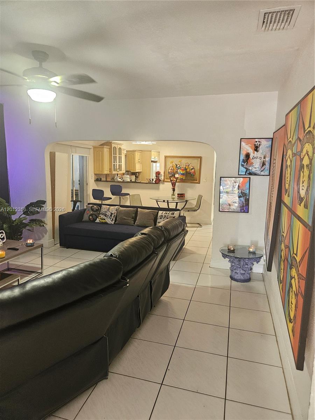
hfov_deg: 58.9
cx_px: 158
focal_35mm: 23
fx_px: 279
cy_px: 210
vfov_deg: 73.9
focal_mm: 5.4
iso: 640
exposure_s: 1/120
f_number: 1.8
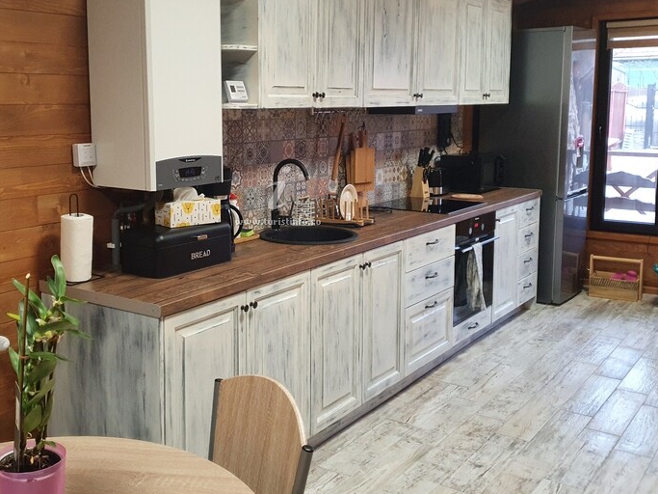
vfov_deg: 36.6
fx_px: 741
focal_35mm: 39
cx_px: 275
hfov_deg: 47.7
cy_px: 191
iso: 200
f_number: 1.5
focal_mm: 4.32
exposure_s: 1/50
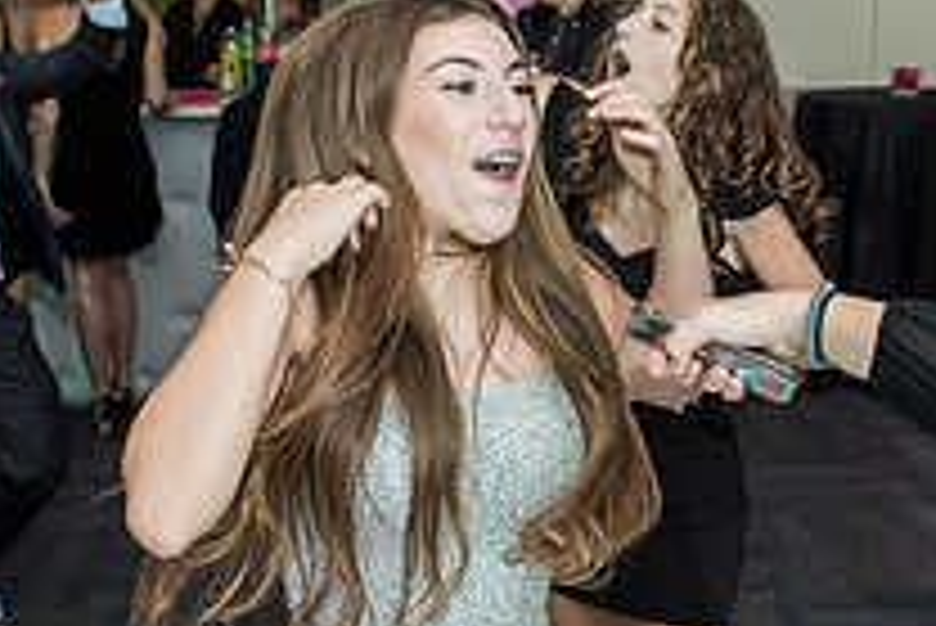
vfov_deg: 20.3
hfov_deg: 30.0
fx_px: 1743
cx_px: 531
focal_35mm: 67
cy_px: 286
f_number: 4
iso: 1000
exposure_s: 1/100
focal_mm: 24
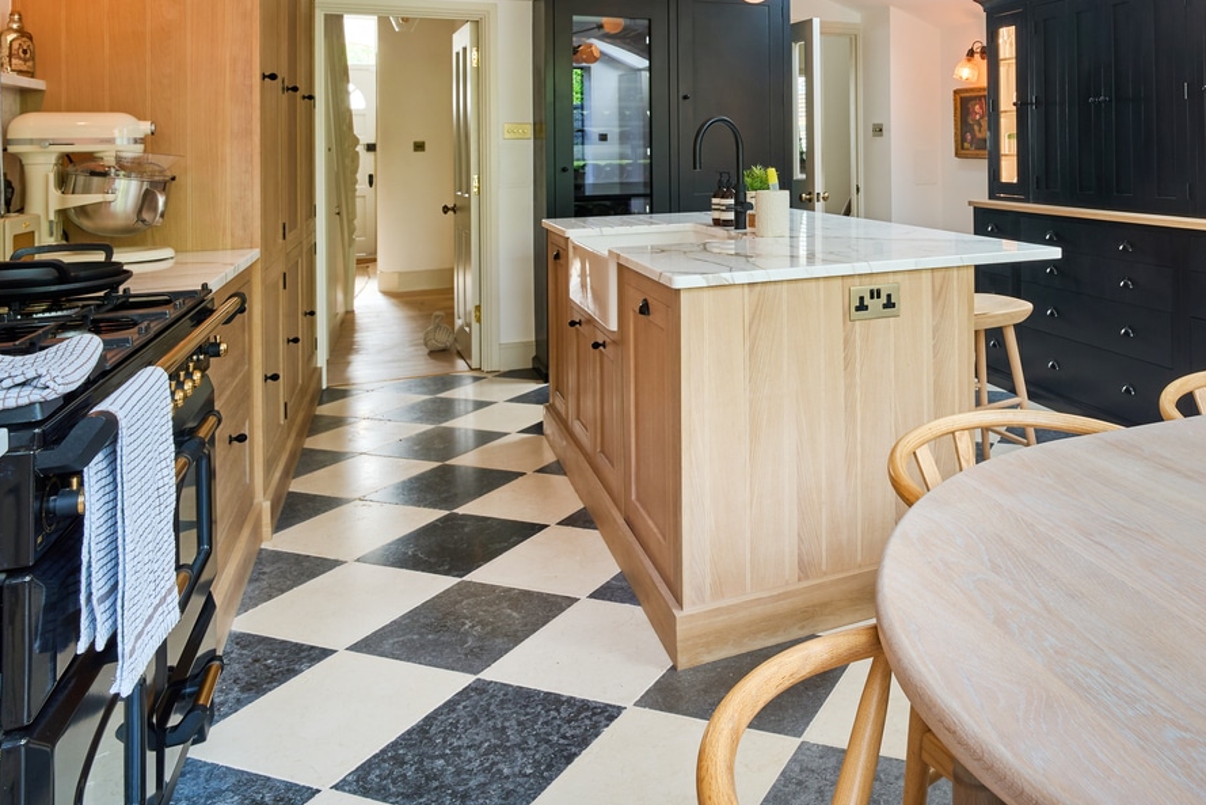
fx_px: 905
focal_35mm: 27
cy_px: 137
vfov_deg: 45.0
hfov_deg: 63.8
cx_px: 891
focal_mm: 16
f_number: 8
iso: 400
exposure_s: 1/8
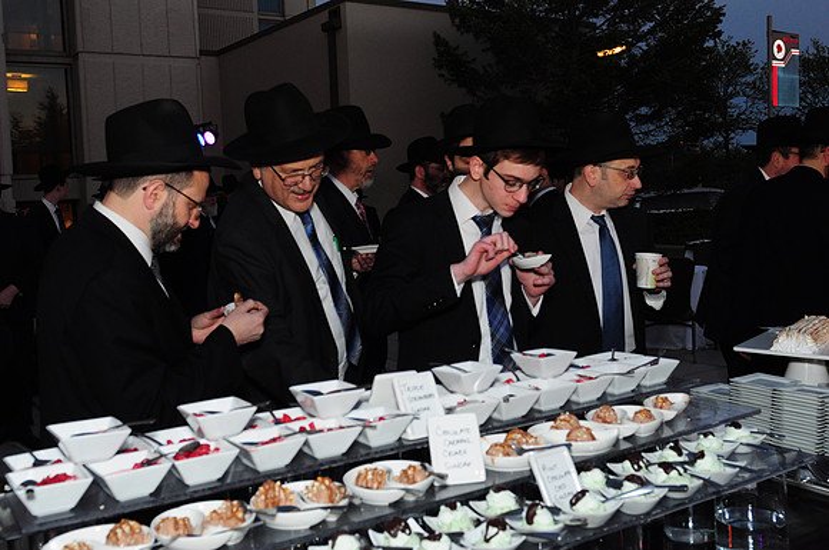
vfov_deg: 36.8
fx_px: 828
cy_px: 275
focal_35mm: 36
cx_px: 414
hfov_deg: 53.2
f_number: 5
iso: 800
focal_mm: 24
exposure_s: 1/60
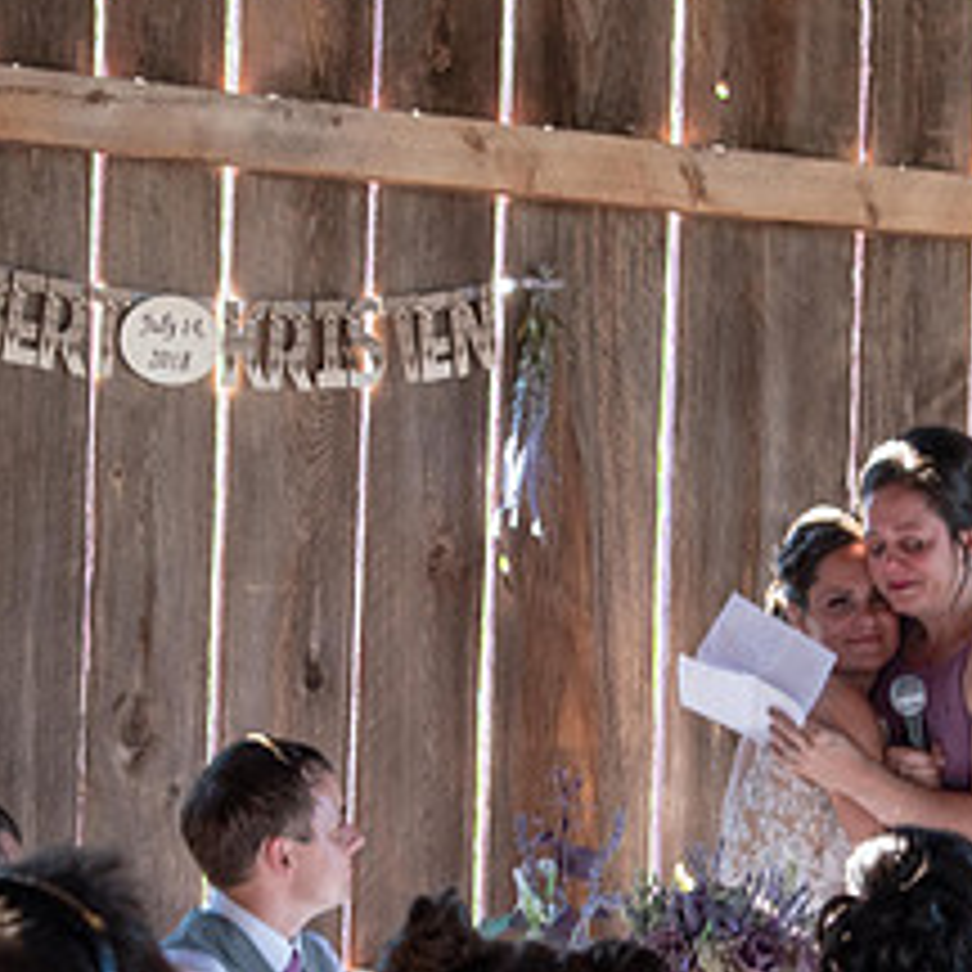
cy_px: 695
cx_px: 608
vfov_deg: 9.3
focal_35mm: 188
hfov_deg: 9.3
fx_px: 5972
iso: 640
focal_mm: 55
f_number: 5.6
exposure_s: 1/60
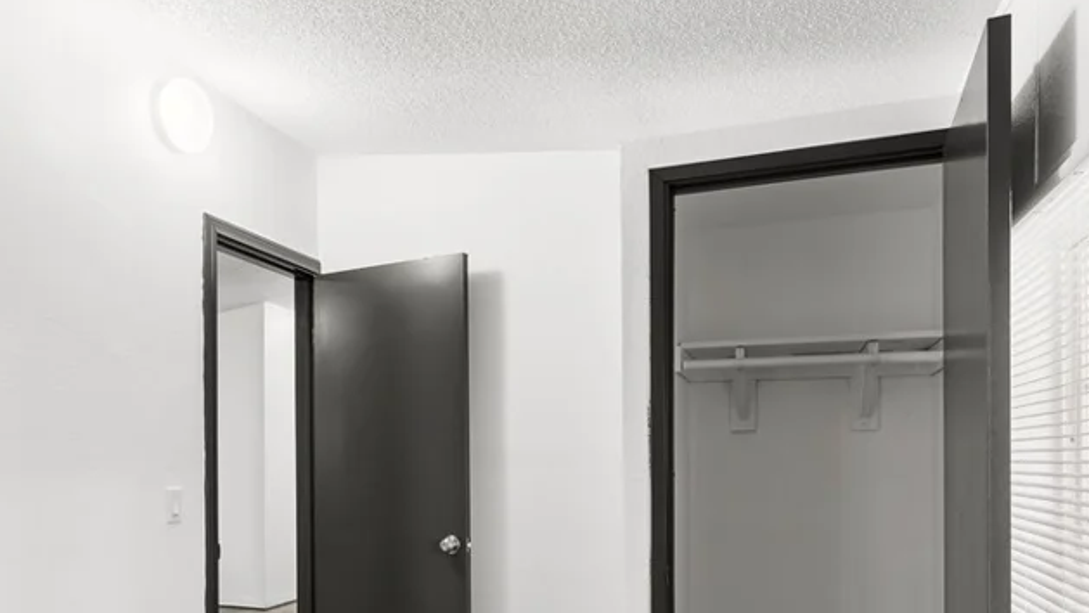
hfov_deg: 64.7
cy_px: 456
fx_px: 838
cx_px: 381
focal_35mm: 29
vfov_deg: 39.2
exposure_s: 1/20
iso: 500
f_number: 7.1
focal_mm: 17
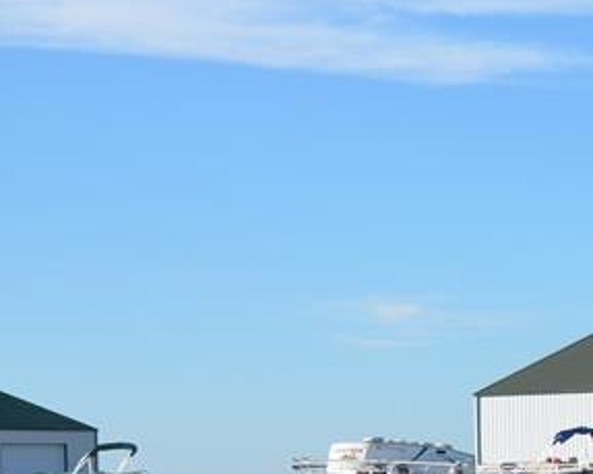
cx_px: 1090
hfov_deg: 11.2
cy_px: 450
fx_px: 2805
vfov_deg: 9.6
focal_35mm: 160
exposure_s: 1/250
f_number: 8
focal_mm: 30
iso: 100
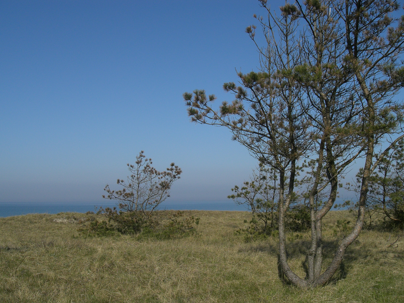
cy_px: 152
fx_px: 443
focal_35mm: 38
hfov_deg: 49.0
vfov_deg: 37.7
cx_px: 202
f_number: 4.4
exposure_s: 1/800
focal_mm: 6.3
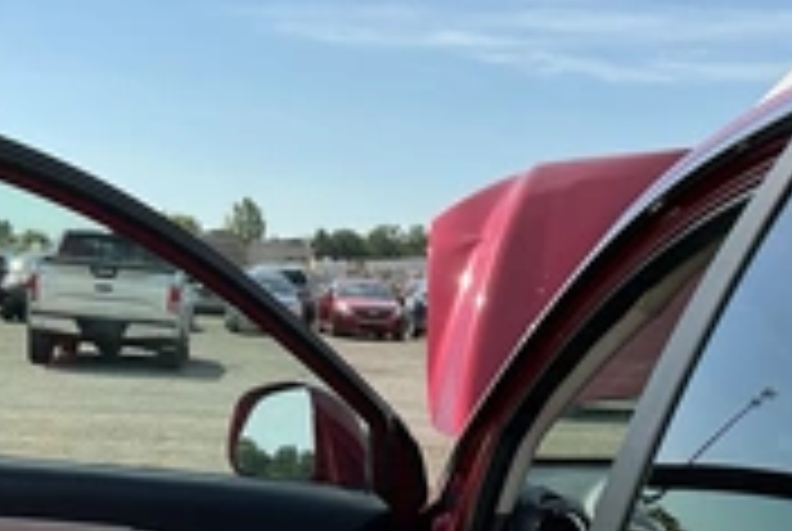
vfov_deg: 20.1
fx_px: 1454
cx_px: 472
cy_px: 513
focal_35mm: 66
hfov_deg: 30.4
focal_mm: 3
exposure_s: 1/1221
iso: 25
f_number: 1.8
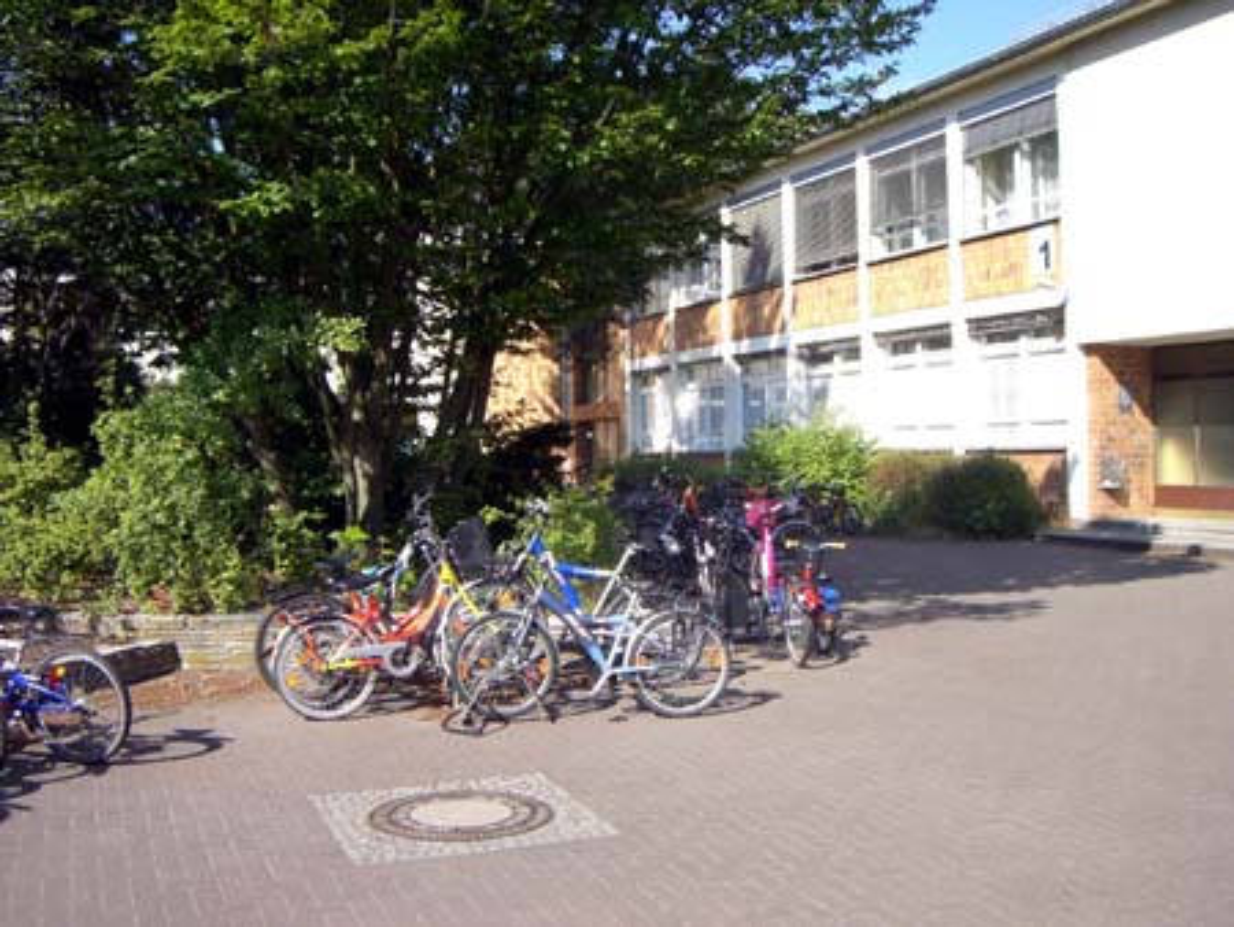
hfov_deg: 49.0
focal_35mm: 38
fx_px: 1355
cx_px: 617
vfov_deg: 37.8
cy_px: 464
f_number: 2.7
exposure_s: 1/800
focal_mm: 6.2
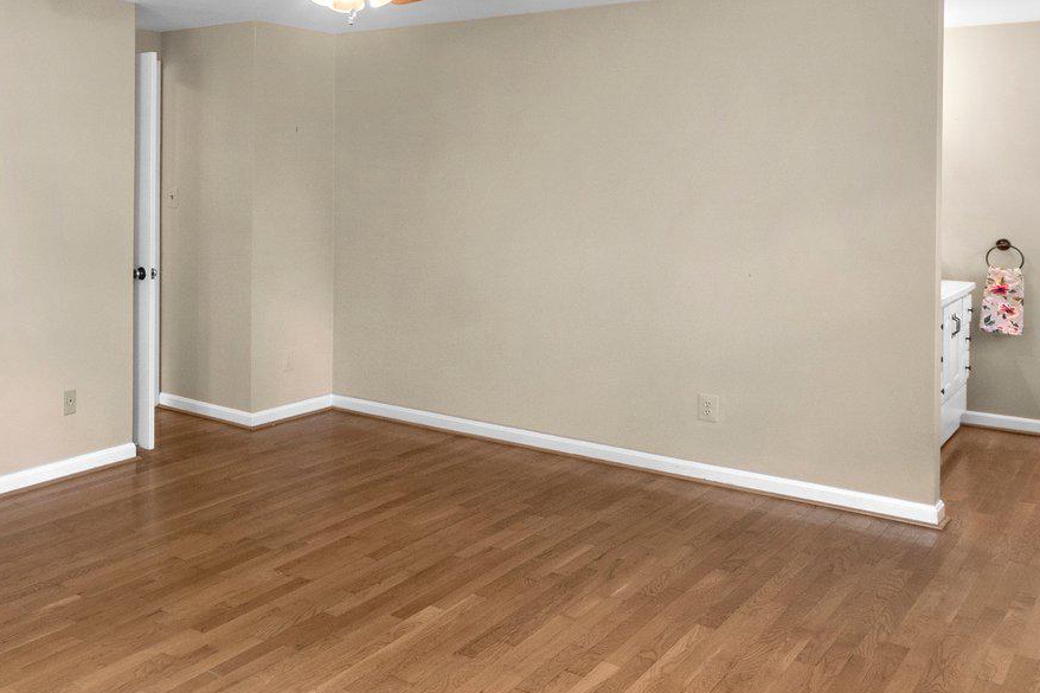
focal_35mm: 35
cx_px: 143
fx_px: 1011
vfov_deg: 36.8
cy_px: 163
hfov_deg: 49.6
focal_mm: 10
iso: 200
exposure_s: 1/6
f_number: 8
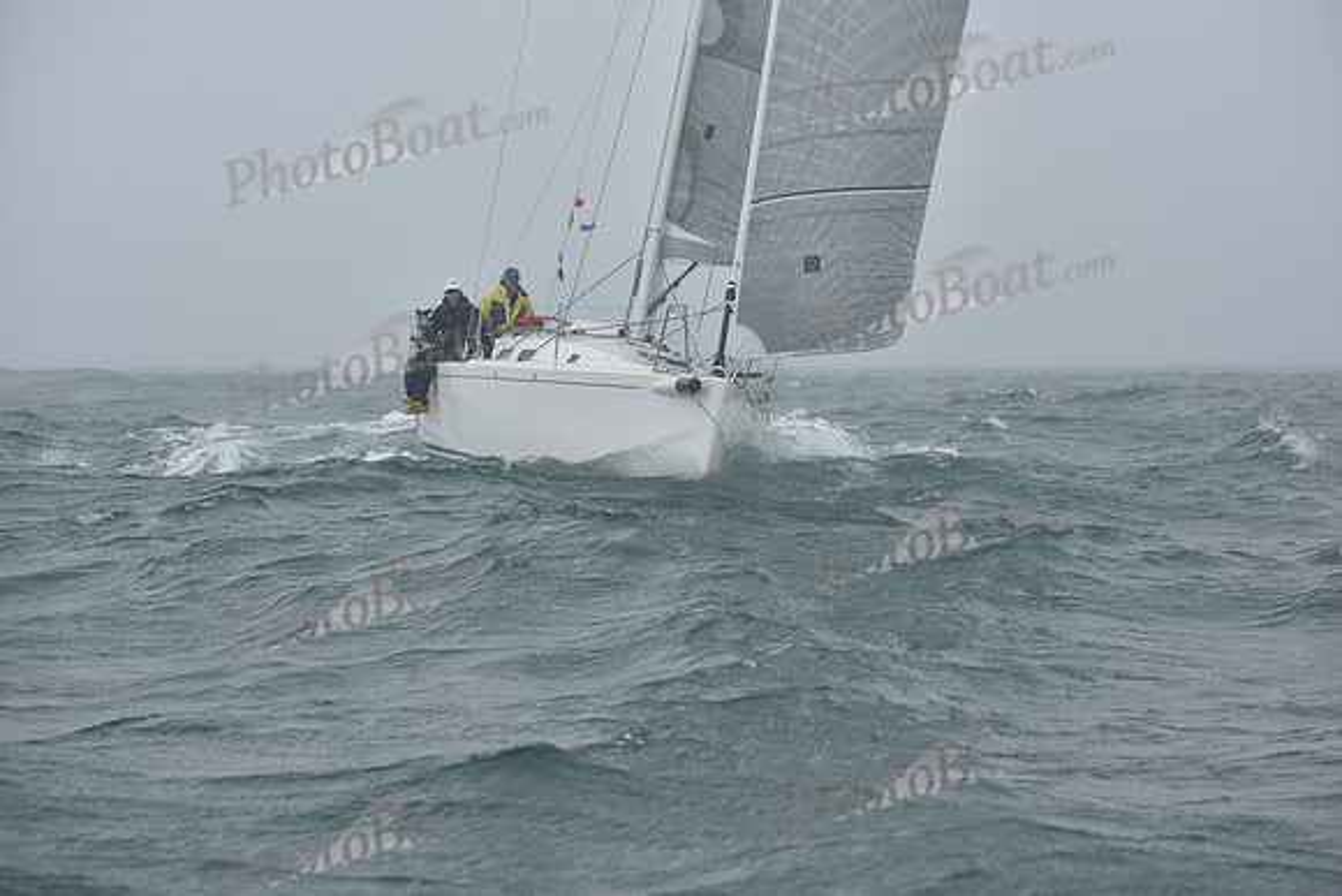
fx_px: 3654
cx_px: 671
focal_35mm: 98
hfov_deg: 20.8
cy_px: 448
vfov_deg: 14.0
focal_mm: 98
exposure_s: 1/800
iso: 320
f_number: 5
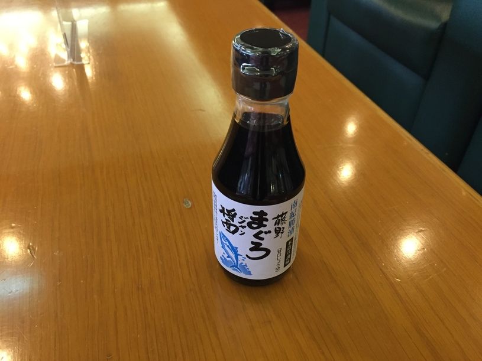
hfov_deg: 61.7
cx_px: 241
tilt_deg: -39.7
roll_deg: -2.8
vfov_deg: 48.2
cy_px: 180
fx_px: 404
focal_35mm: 29
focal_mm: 4.15
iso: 200
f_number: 2.2
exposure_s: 1/30
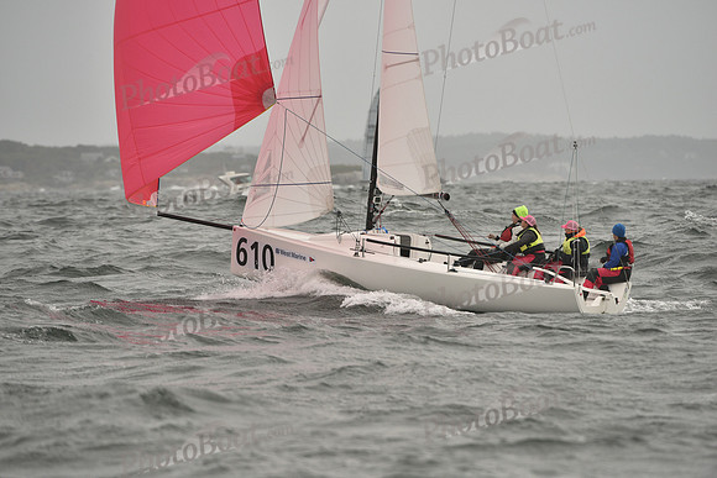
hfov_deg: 5.2
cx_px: 358
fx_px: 7968
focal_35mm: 400
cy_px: 239
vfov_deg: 3.4
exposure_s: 1/1250
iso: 400
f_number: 6.3
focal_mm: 400
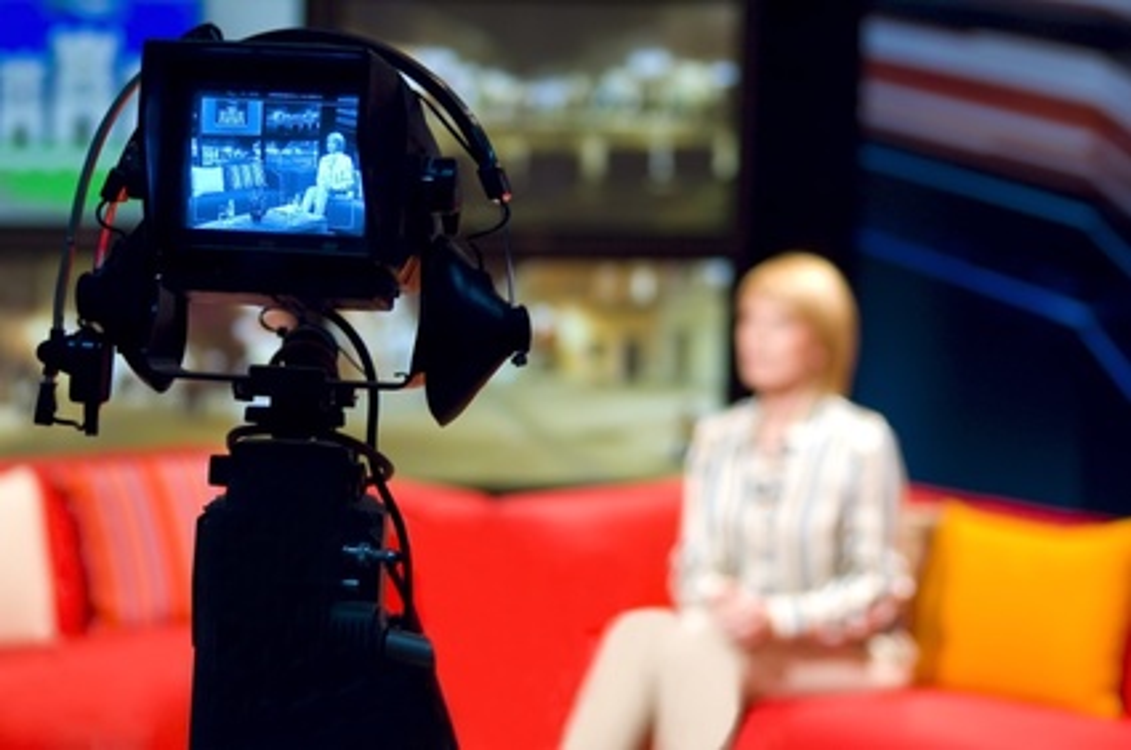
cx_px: 566
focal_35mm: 105
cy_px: 375
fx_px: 3294
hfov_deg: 19.5
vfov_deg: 13.0
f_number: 4
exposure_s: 1/50
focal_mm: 70
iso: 400
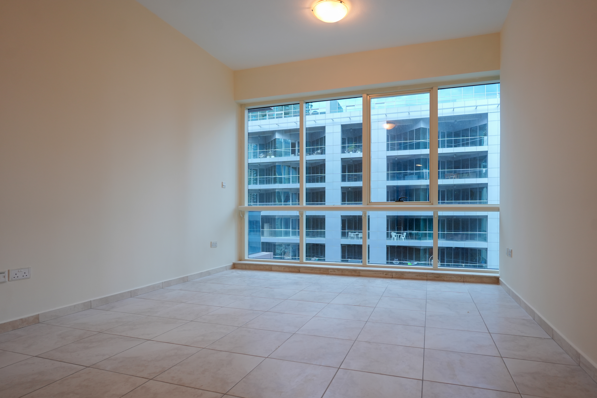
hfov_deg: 84.0
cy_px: 199
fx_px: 332
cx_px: 298
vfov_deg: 61.9
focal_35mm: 20
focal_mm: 20
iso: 640
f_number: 4.5
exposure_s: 1/90
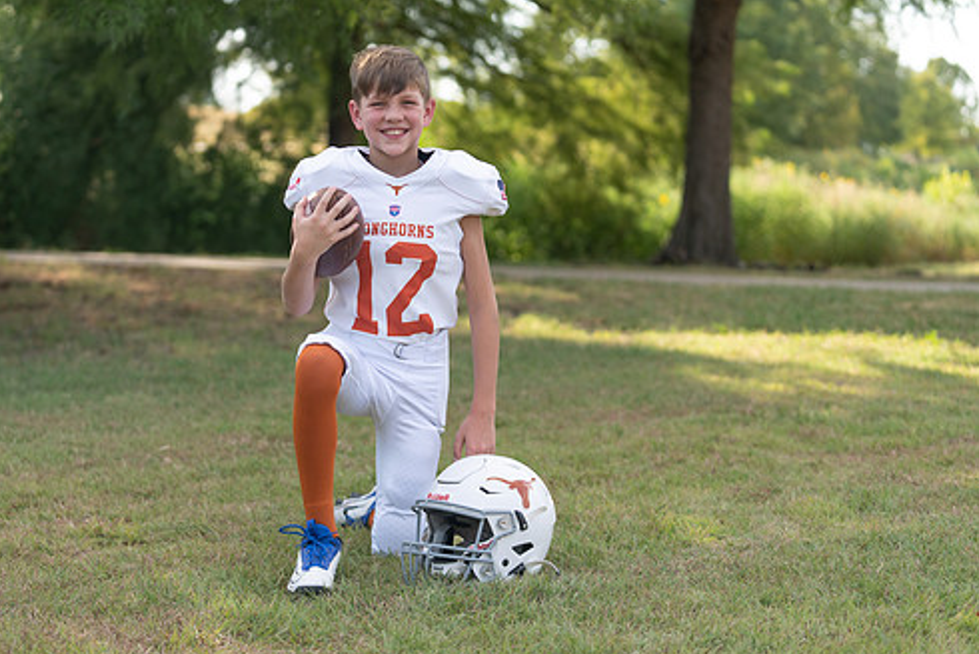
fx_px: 2285
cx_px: 404
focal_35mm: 84
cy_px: 285
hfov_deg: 24.2
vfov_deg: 16.3
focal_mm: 71
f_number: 2.8
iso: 100
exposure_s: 1/400
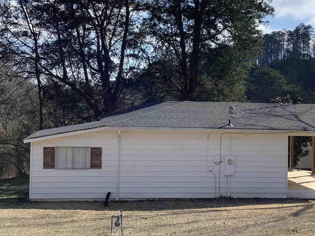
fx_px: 501
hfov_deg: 34.9
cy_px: 104
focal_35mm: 55
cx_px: 134
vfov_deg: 26.6
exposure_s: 1/936
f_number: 2.4
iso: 25
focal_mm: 3.3
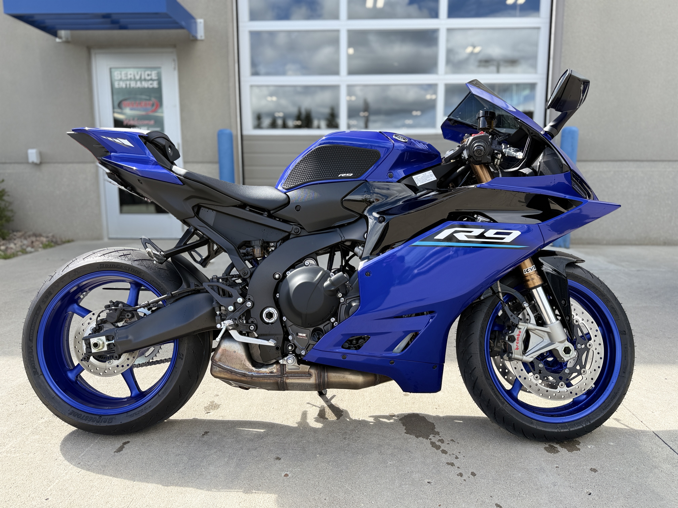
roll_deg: -0.3
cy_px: 254
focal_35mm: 24
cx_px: 339
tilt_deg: -8.0
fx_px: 470
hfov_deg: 71.6
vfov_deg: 56.8
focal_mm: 6.76
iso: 80
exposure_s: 1/1522
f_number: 1.78
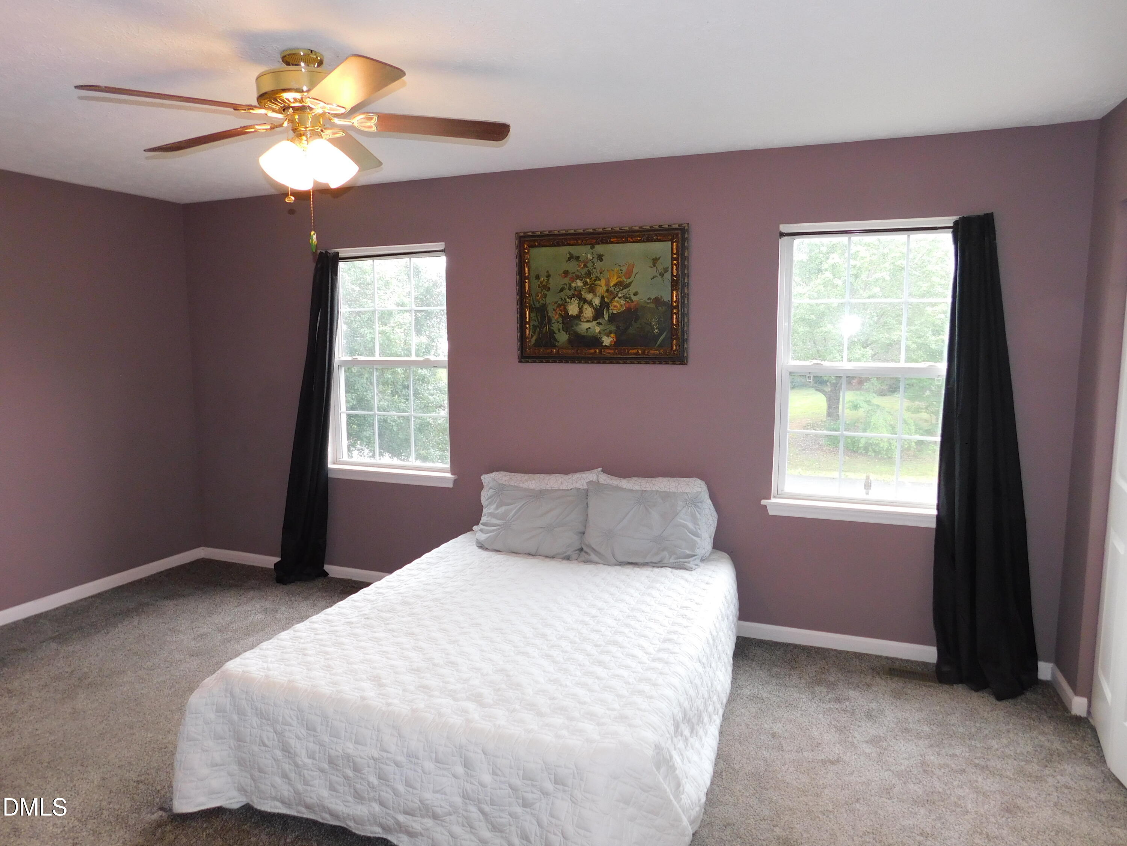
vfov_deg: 58.9
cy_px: 423
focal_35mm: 23
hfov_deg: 73.9
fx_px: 749
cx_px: 564
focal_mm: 4
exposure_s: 1/30
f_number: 3
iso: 200
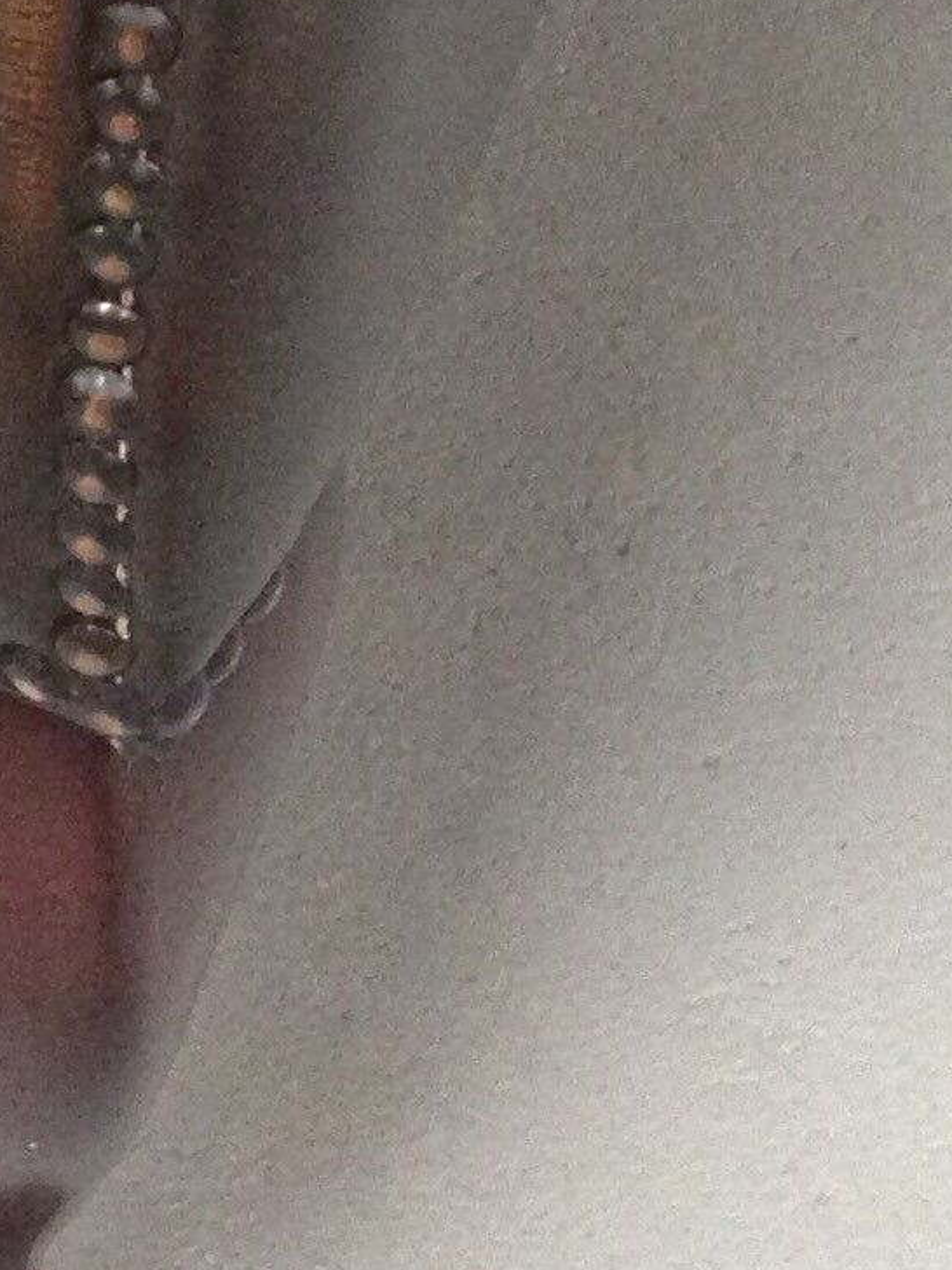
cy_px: -1030
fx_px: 5427
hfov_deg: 9.7
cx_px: -493
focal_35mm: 148
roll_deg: +0.6
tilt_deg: -28.4
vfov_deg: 12.2
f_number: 2.4
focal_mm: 4.12
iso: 400
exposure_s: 1/20
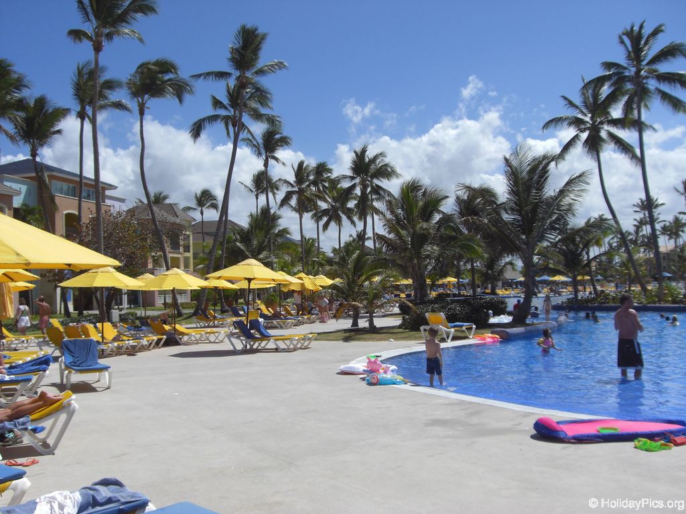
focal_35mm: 38
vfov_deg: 37.7
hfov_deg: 49.0
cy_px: 257
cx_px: 343
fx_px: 753
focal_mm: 6.2
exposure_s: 1/250
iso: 64
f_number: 8
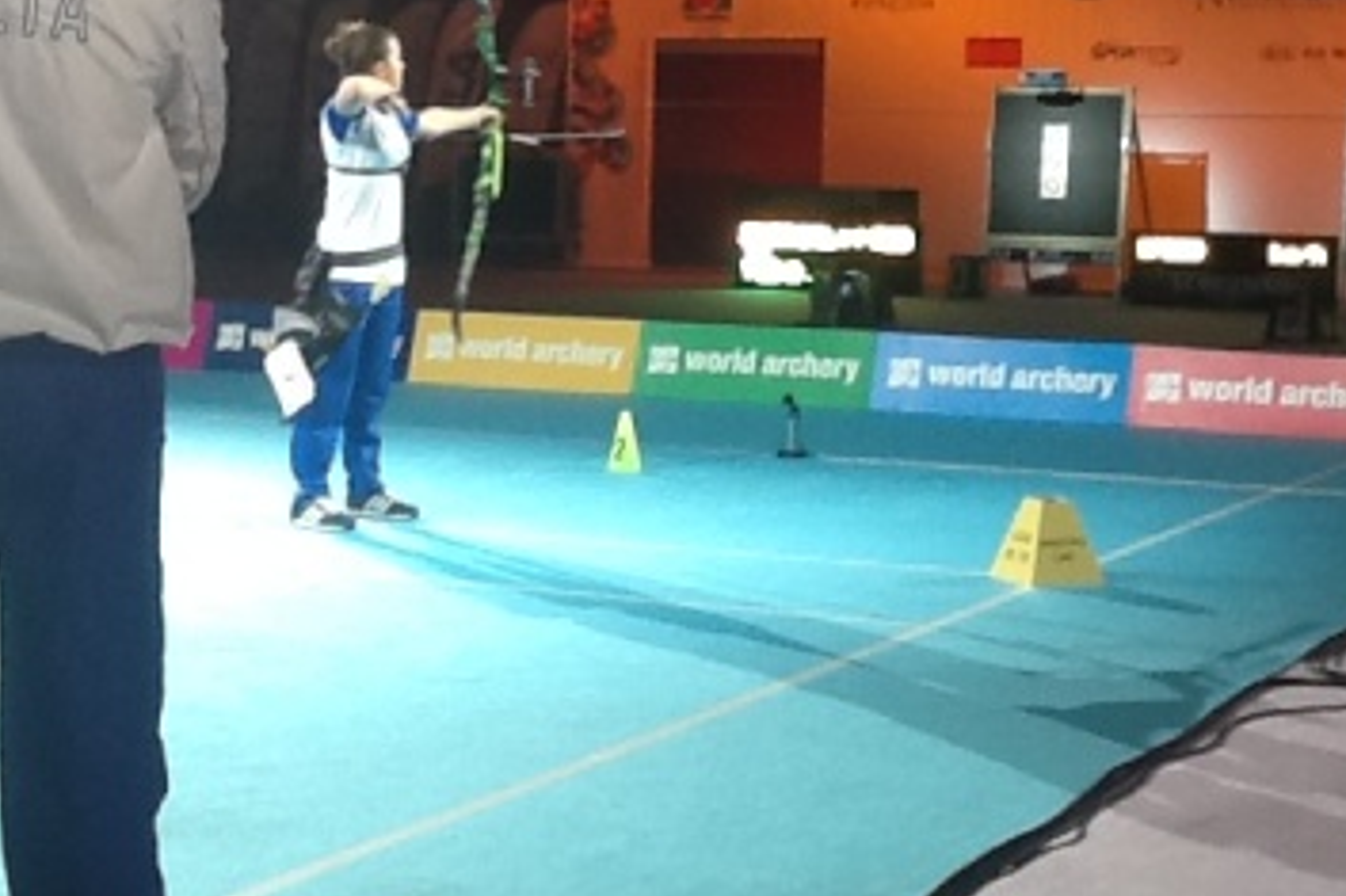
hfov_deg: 24.5
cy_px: 168
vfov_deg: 16.3
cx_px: 717
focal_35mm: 83
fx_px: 3102
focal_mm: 2.03
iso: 40
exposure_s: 1/30
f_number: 2.4
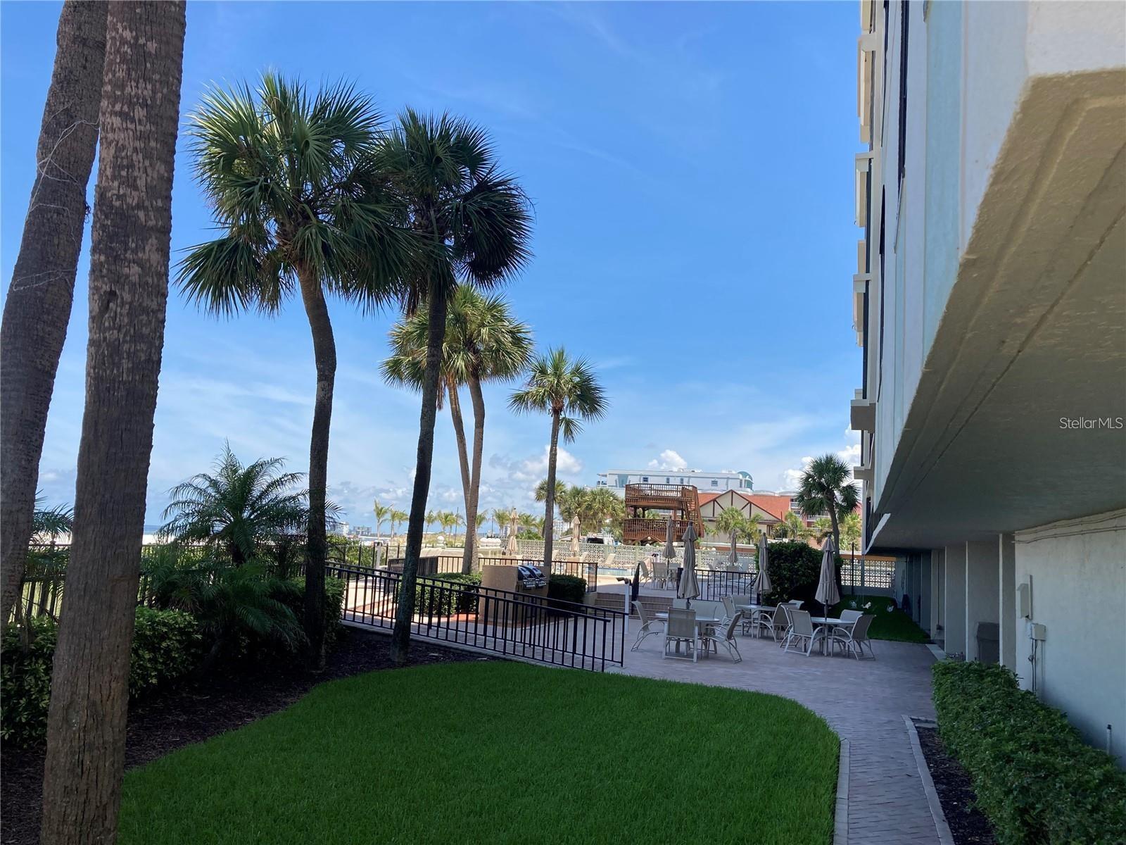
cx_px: 563
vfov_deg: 49.7
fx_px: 911
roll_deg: -4.0
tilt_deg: +7.0
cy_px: 422
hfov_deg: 63.4
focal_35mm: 28
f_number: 1.8
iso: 20
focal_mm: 3.99
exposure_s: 1/1675
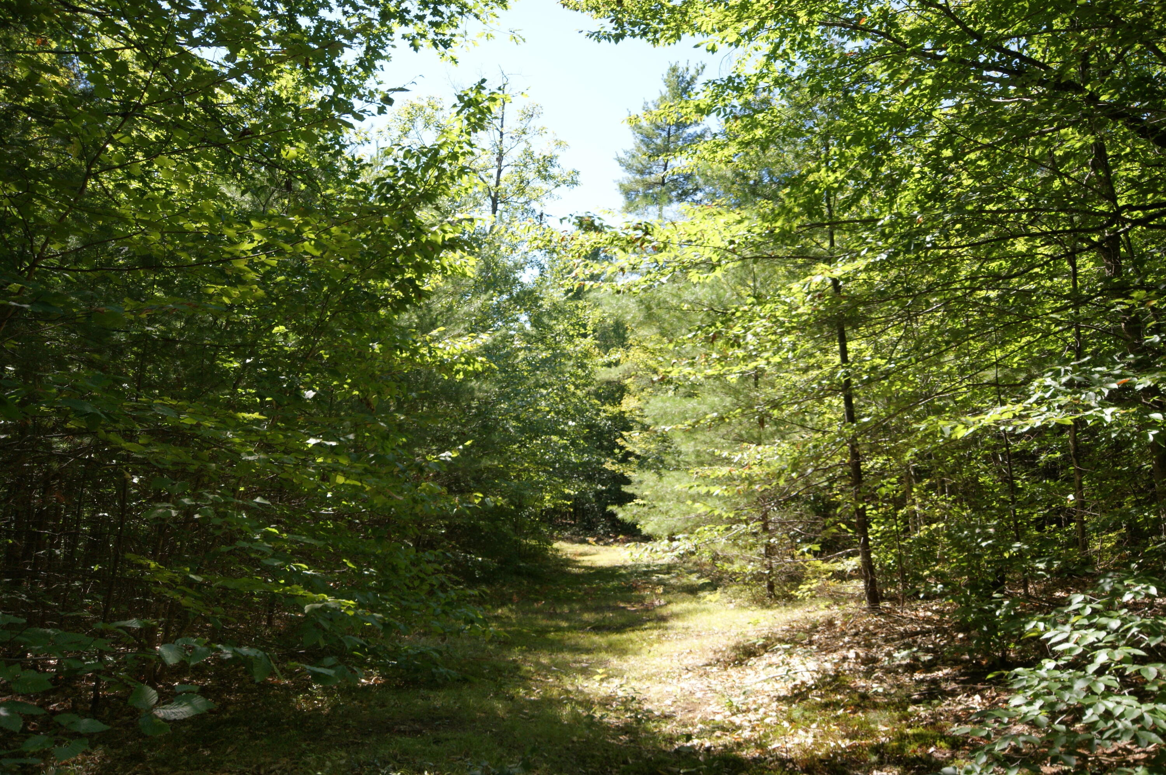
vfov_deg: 43.6
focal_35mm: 30
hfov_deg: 62.0
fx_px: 971
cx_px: 583
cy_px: 388
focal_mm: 20
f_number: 9
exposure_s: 1/50
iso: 100
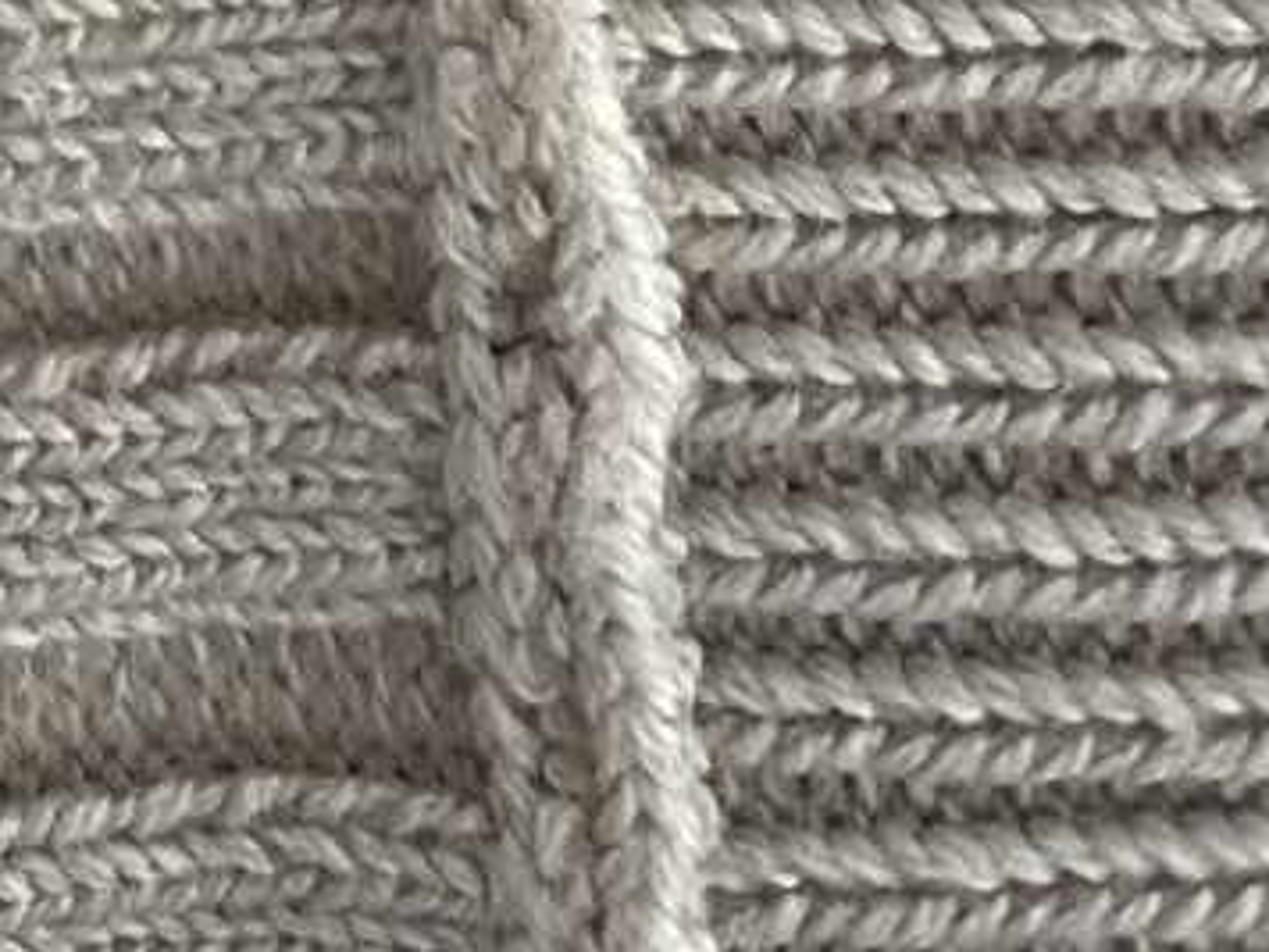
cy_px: -2350
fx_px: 5279
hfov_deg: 12.3
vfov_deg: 8.0
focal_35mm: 144
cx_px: -1205
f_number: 1.8
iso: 125
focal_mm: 4.25
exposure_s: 1/60
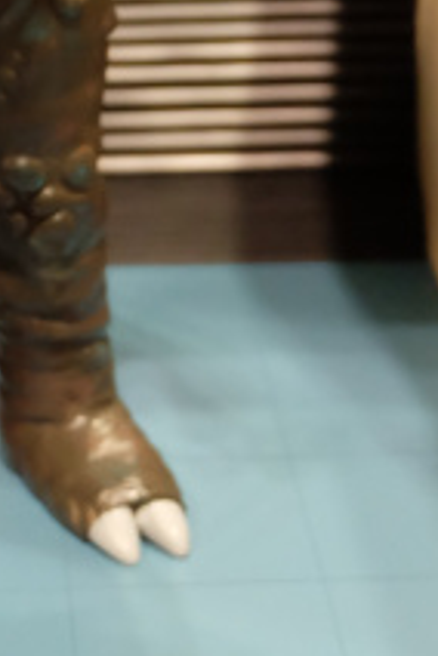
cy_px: -197
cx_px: 14
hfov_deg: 11.0
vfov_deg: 15.7
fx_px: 2263
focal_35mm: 124
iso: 3200
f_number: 4
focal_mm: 22.2
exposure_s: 1/50
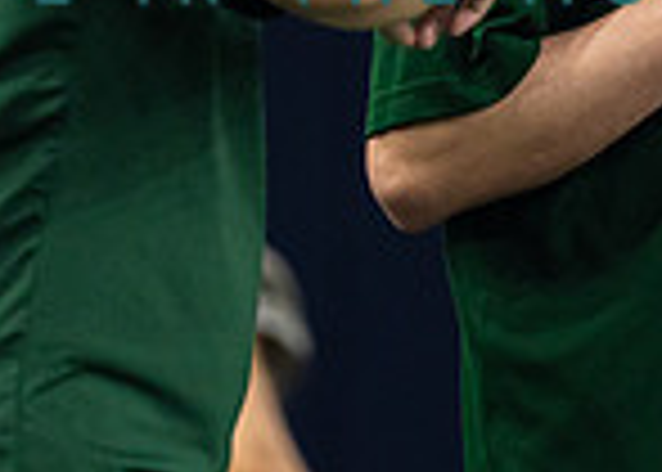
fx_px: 15210
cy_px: -317
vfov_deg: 1.8
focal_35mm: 809
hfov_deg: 2.5
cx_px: 827
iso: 1600
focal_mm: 175
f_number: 2.8
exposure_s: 1/500
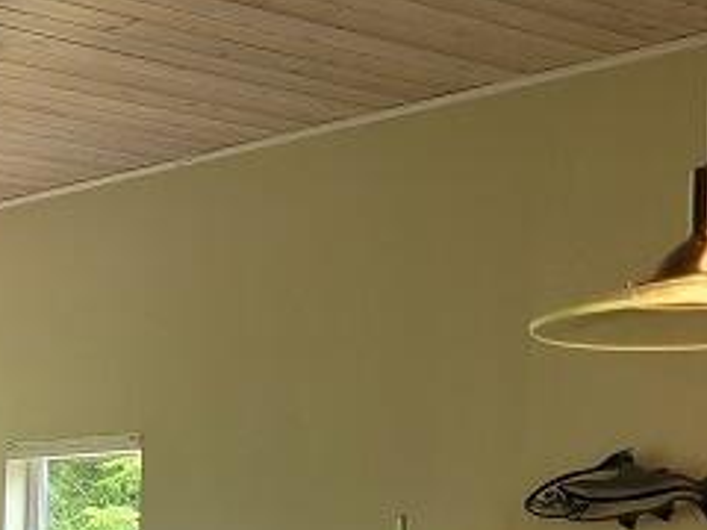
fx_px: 1879
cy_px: 614
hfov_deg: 18.8
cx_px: -348
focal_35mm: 92
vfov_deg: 15.5
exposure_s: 1/120
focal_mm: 5.4
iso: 64
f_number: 1.8
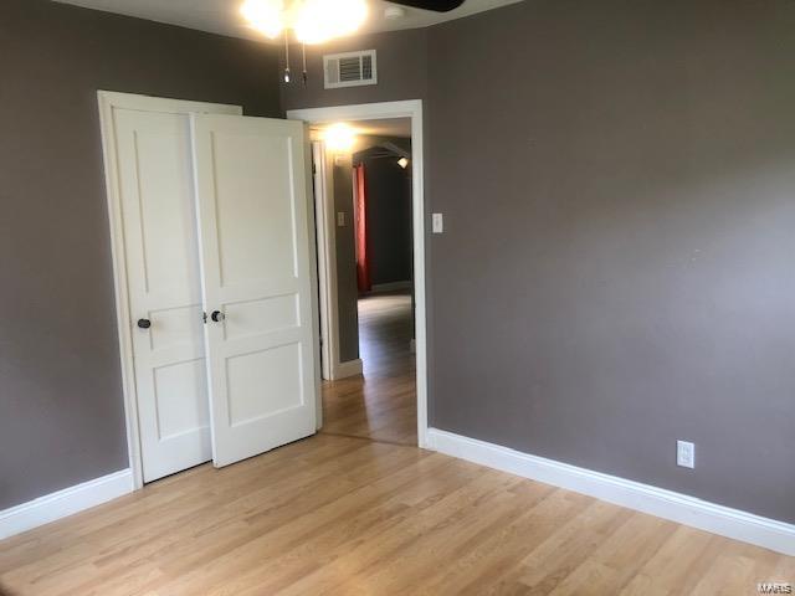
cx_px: 398
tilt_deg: -8.2
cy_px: 298
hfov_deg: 63.4
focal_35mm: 28
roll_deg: +1.2
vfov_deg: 49.7
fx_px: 643
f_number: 1.8
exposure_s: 1/30
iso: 32
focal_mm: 4
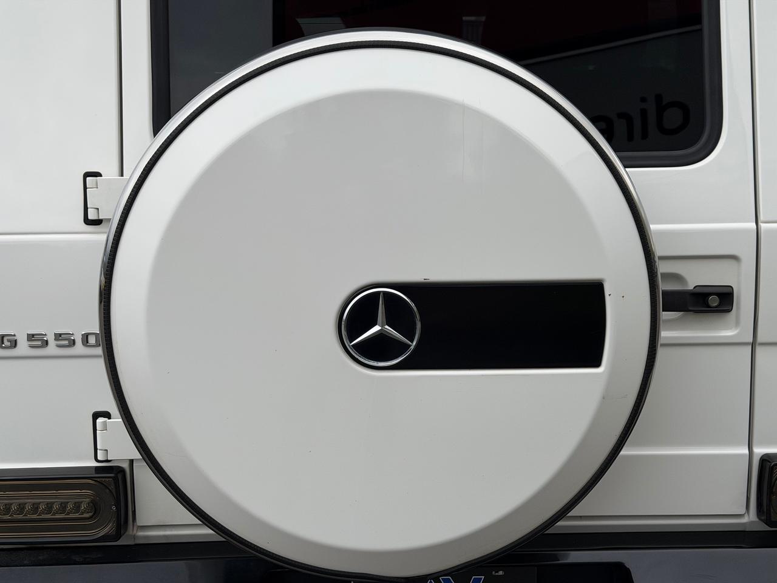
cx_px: 388
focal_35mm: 48
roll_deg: +0.8
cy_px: 292
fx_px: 1077
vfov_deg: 30.3
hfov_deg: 39.7
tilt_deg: -8.3
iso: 64
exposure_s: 1/2494
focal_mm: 6.76
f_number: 1.78
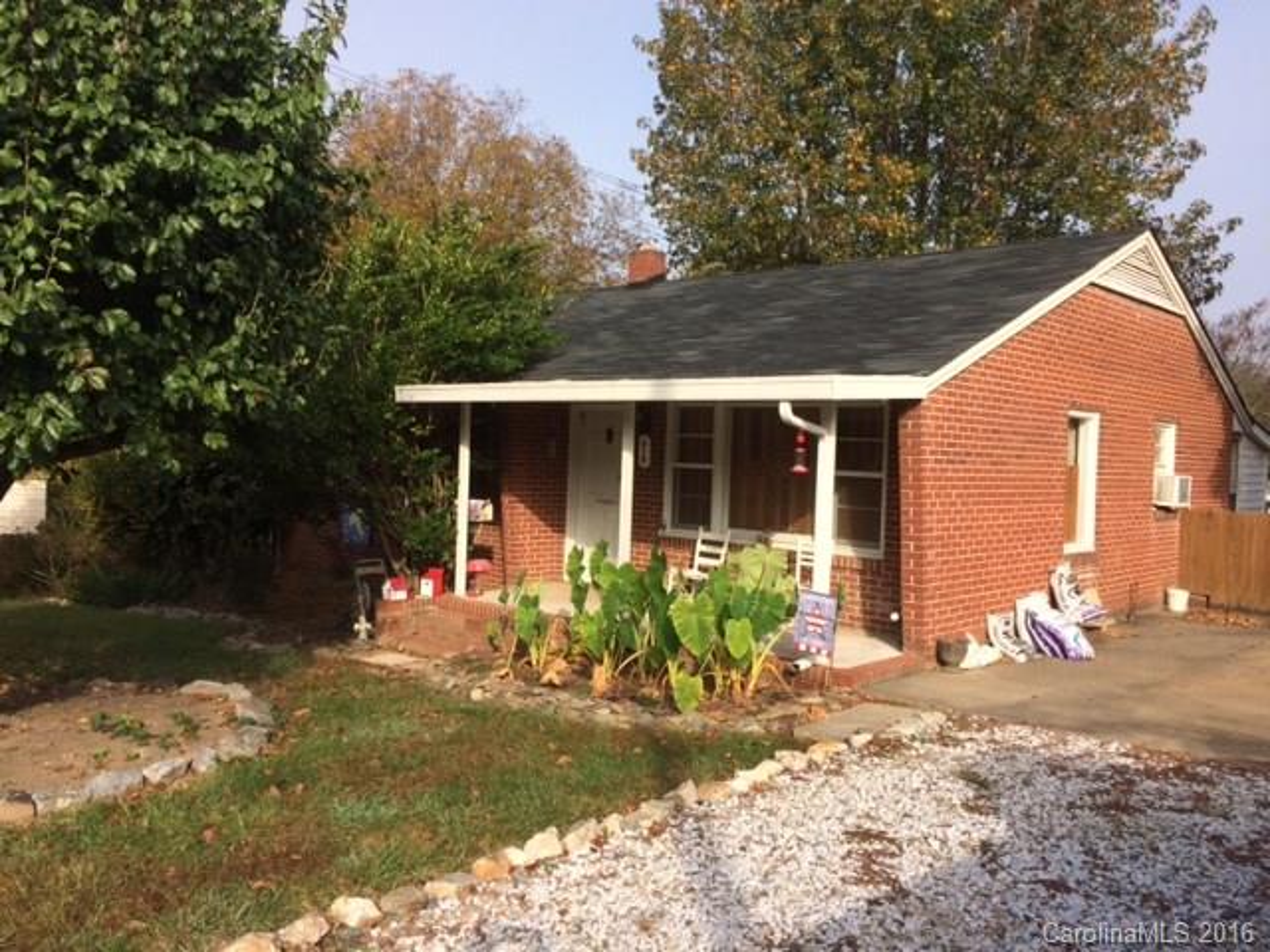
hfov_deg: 61.7
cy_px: 476
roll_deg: -0.9
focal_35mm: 29
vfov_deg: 48.2
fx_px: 1064
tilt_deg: -0.9
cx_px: 635
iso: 32
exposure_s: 1/1520
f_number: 2.2
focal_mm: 4.15
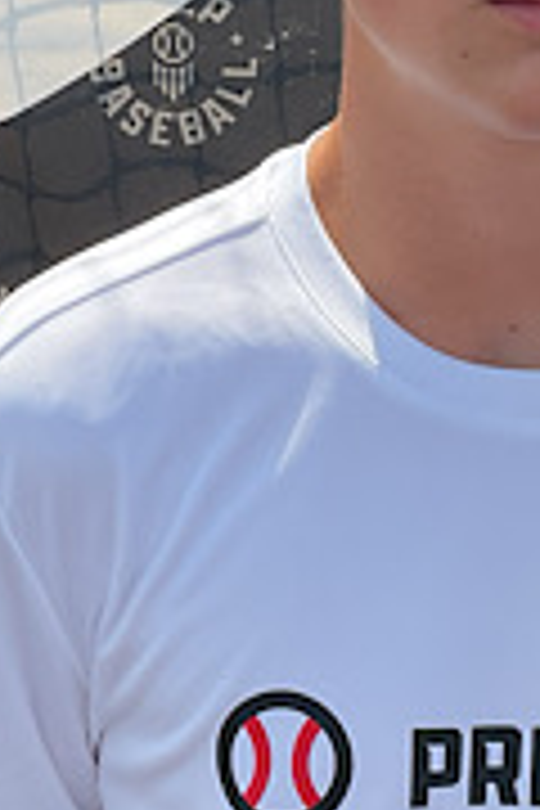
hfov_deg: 19.9
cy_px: 202
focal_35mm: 67
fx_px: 1507
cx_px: 495
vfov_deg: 29.6
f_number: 1.8
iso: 16
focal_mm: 3
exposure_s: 1/1168
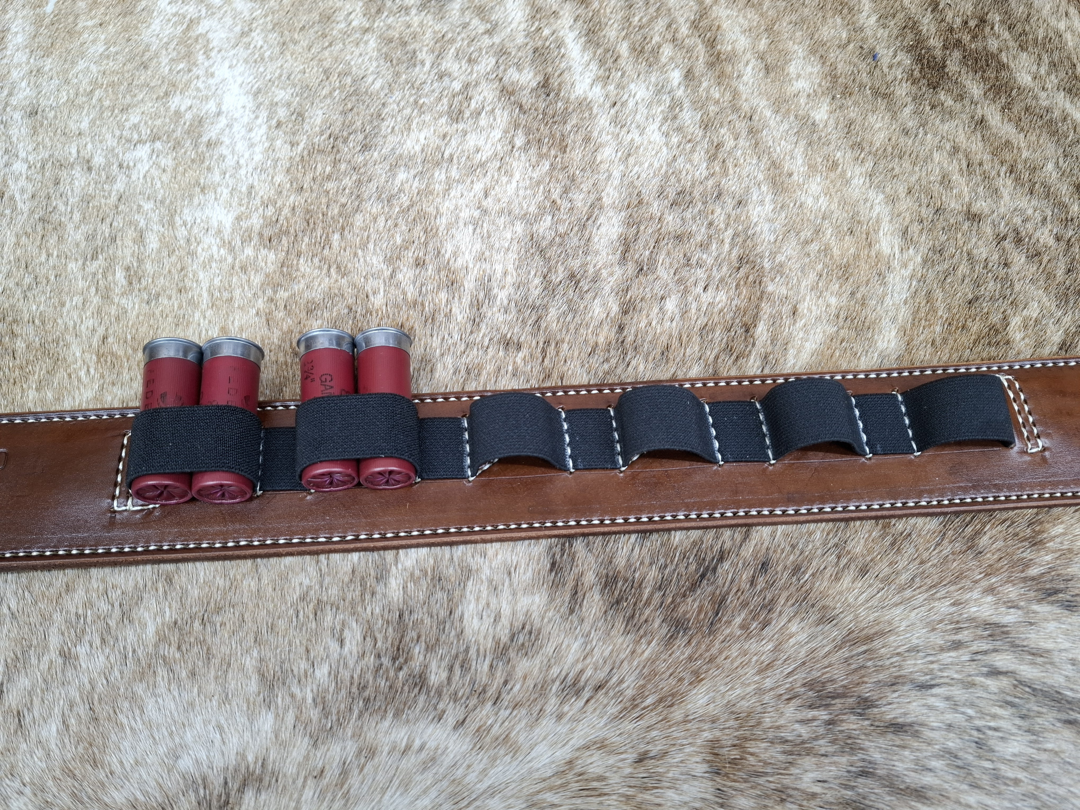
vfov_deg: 58.9
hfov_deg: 73.9
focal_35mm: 23
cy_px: 405
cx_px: 540
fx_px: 718
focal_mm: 5.54
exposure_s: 1/60.2
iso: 200
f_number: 1.8
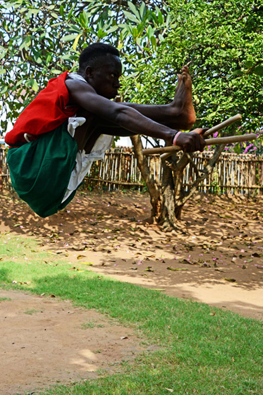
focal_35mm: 40
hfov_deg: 33.4
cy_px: 198
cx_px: 132
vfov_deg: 48.5
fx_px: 439
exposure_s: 1/1000
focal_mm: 40
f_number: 5.6
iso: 320
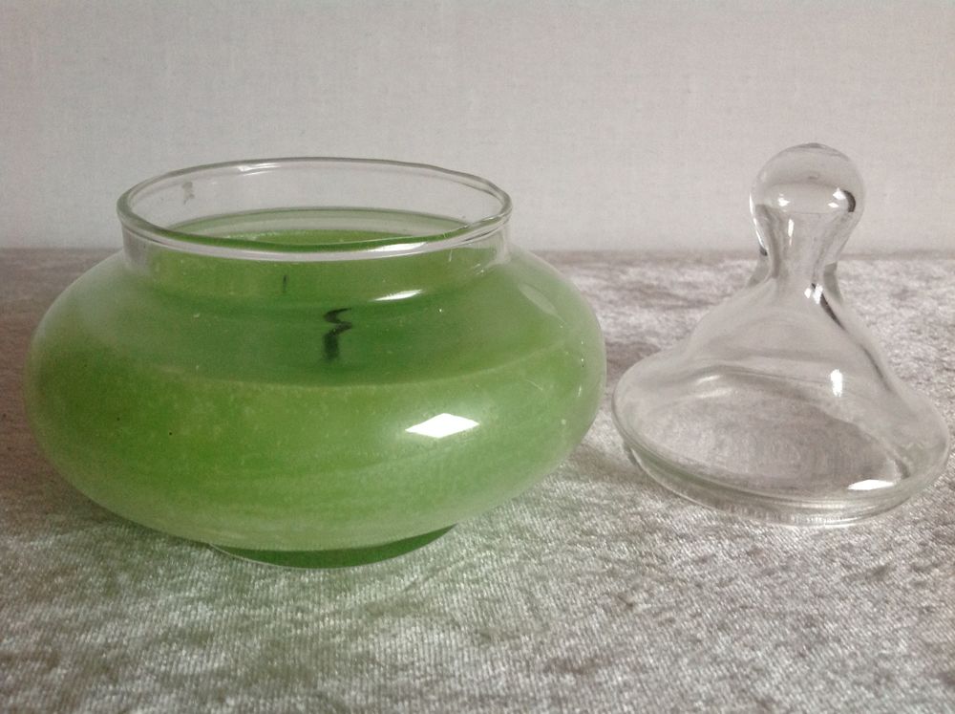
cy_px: 357
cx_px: 478
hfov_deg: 52.7
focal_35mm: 35
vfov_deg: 40.6
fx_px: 964
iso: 160
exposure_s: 1/15
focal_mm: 4.28
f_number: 2.4
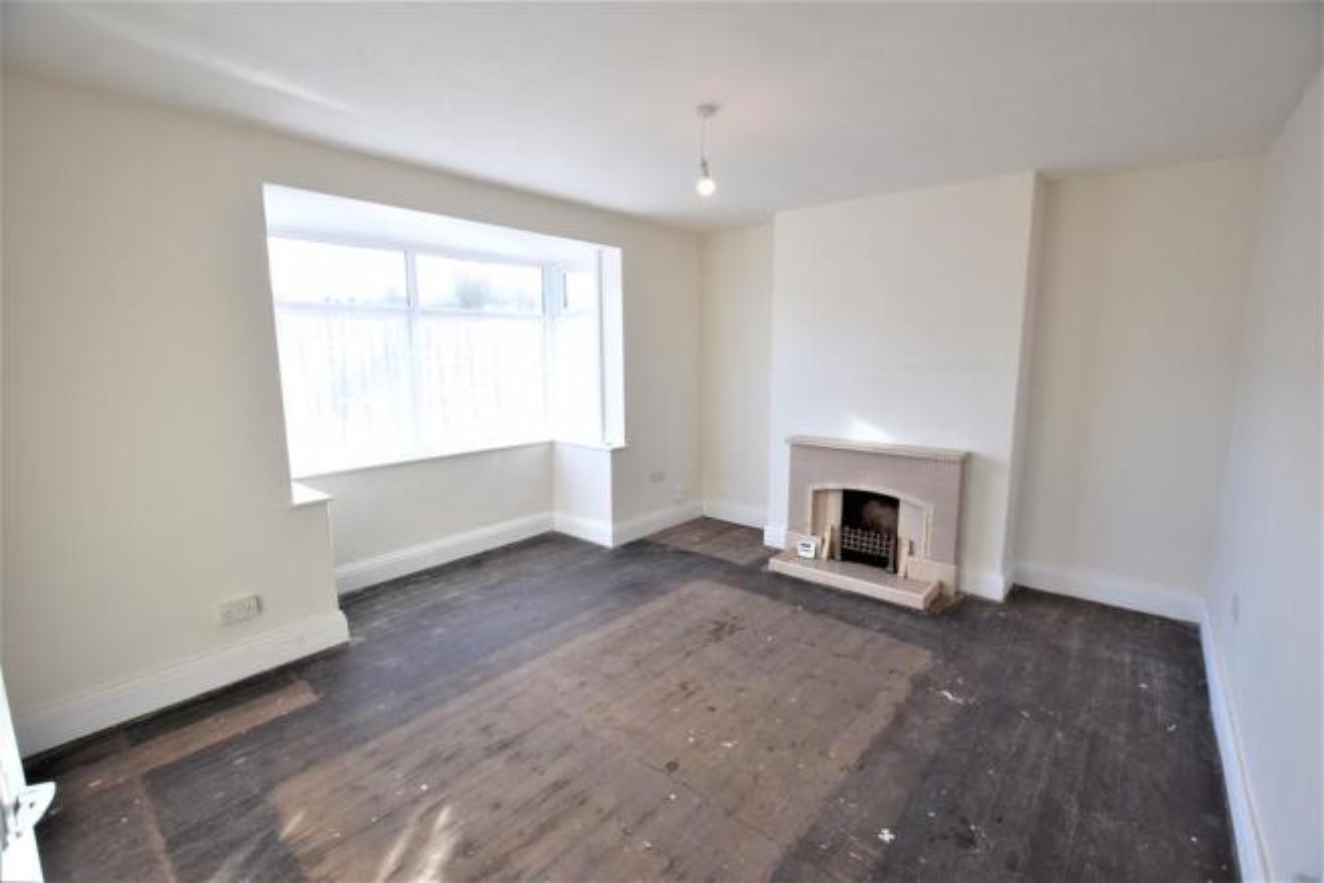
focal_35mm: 15
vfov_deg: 77.4
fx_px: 552
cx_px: 662
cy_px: 442
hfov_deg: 100.4
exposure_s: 1/80
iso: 200
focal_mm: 10
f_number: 4.5
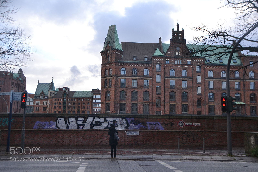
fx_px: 269
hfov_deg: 51.3
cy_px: 86
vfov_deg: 35.5
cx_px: 129
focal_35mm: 38
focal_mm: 25
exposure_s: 1/640
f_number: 3.8
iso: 400
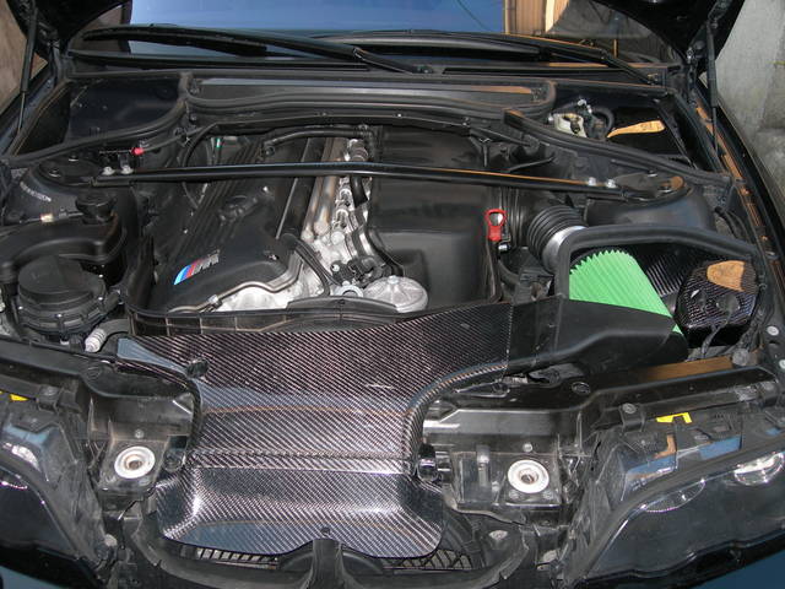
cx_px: 392
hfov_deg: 49.0
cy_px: 294
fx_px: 862
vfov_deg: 37.7
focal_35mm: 38
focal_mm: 7.8
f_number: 2.8
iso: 56
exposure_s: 1/60.1
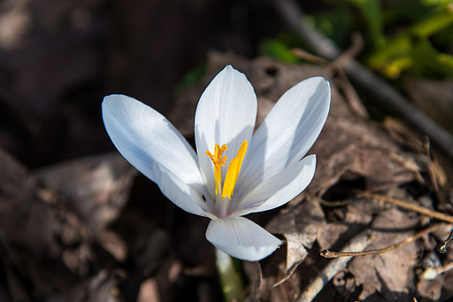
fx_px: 2403
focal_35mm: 191
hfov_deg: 10.8
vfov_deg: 7.2
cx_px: 235
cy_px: 176
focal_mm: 120
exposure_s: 1/200
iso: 100
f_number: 5.6
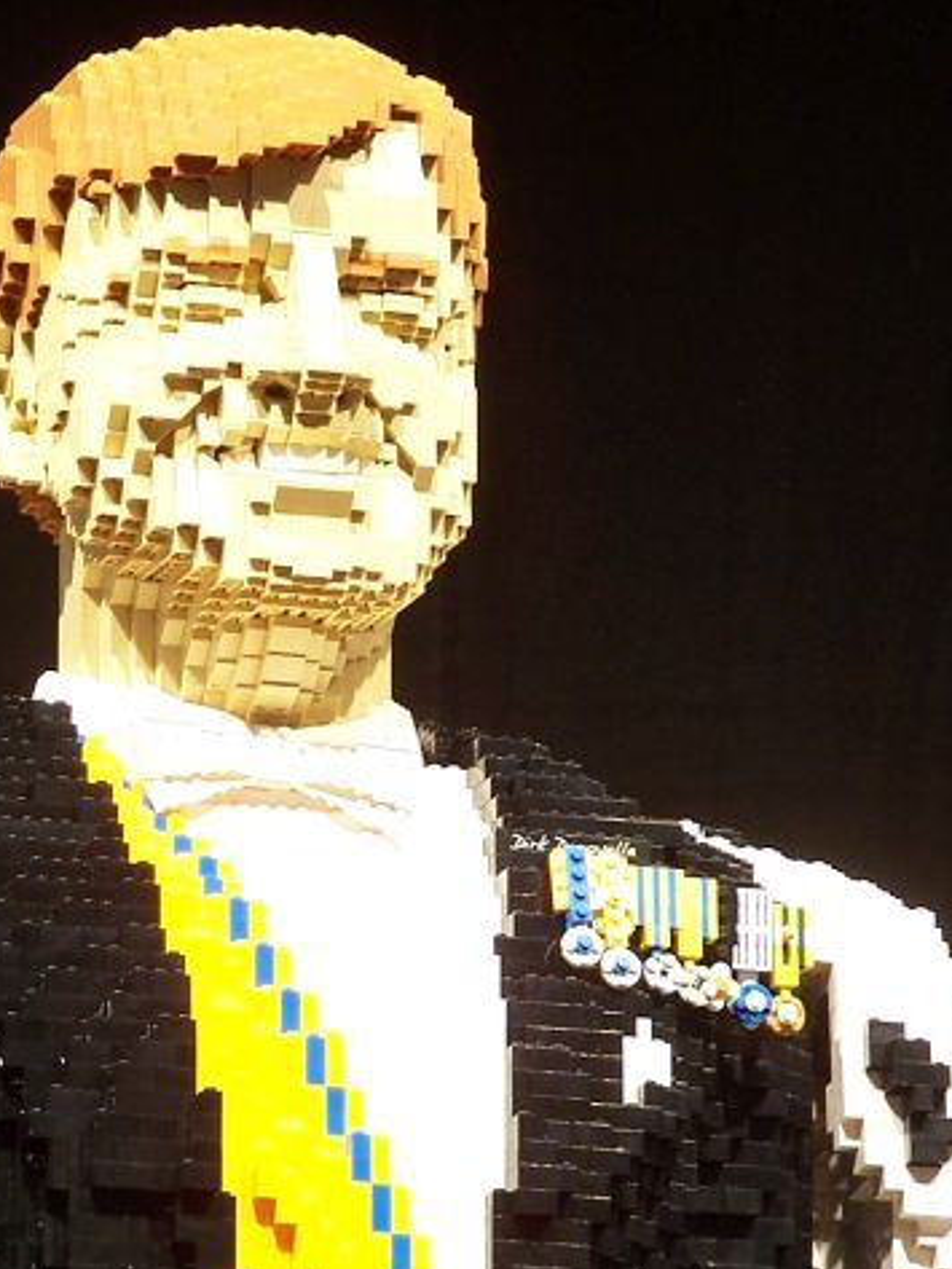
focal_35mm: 366
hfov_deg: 4.1
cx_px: 287
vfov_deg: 5.4
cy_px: 727
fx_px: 13415
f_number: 3.2
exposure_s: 1/10
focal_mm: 28
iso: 80
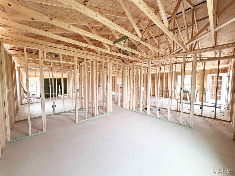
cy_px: 88
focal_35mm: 14
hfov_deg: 102.1
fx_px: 95
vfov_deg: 85.7
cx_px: 118
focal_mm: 2.22
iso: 800
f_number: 2.2
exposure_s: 1/60
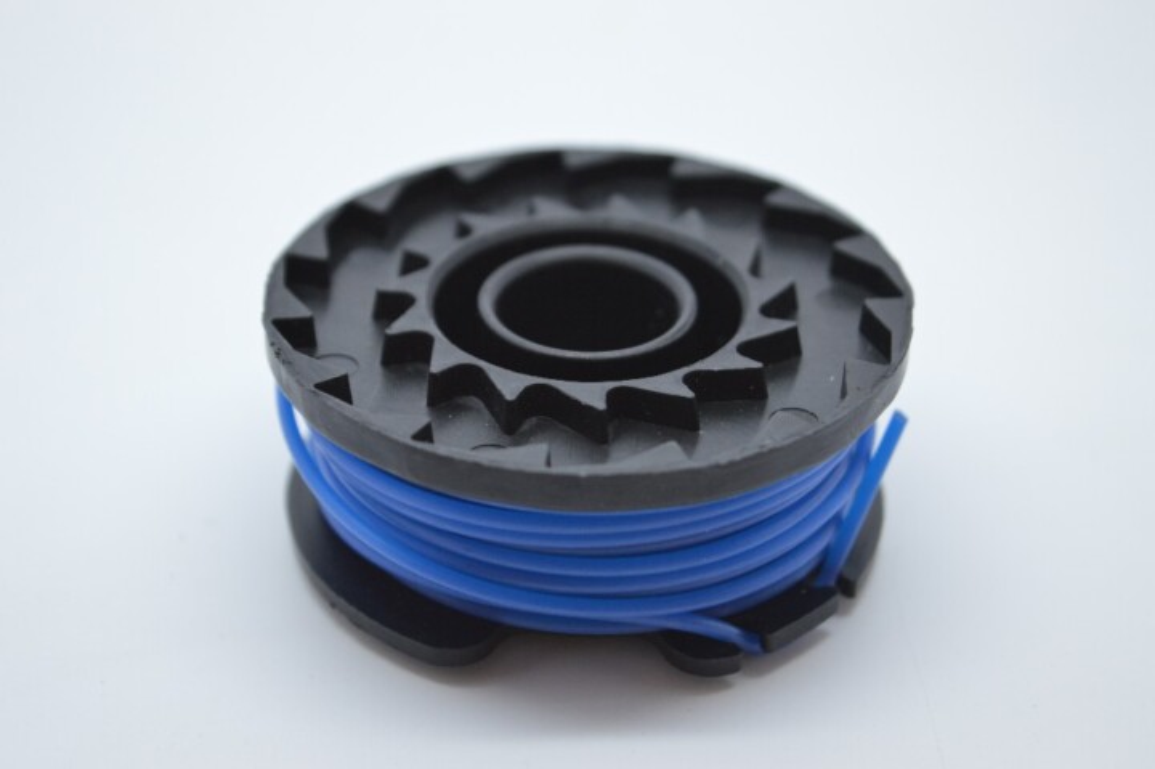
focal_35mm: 75
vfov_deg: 18.2
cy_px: 384
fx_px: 2405
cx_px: 578
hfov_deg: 27.0
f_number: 5.6
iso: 400
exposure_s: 1/50
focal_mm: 50
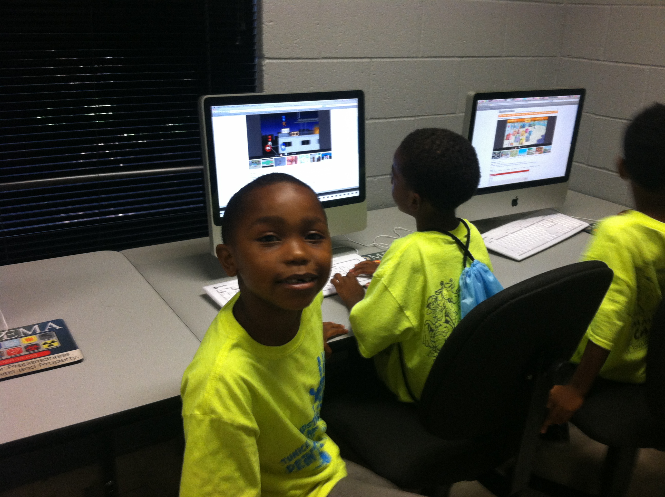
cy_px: 248
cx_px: 332
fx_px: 671
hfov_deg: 52.7
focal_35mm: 35
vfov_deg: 40.6
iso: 100
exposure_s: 1/15
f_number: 2.8
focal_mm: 3.85
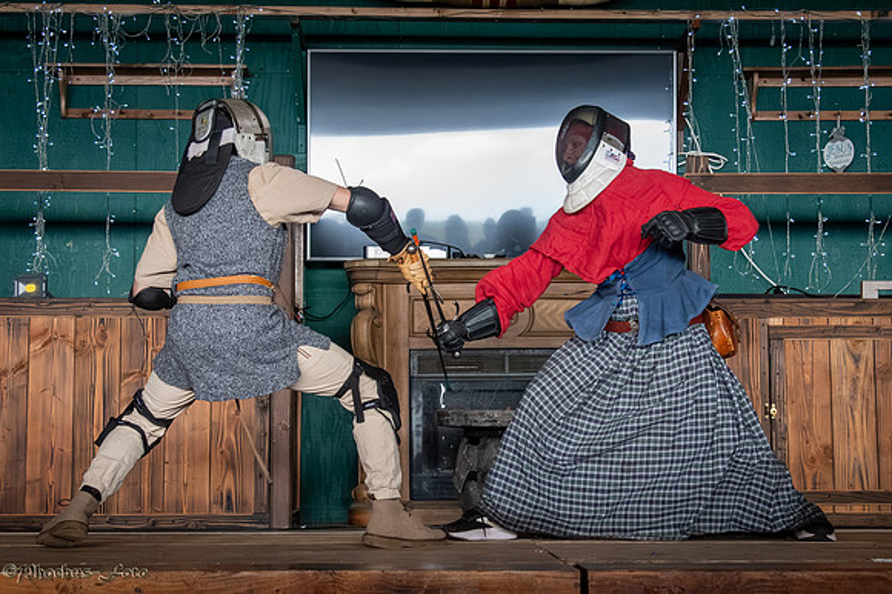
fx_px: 1714
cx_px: 465
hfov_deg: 29.2
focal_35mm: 69
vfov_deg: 19.6
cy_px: 306
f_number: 5.6
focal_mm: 38
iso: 8000
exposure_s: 1/320
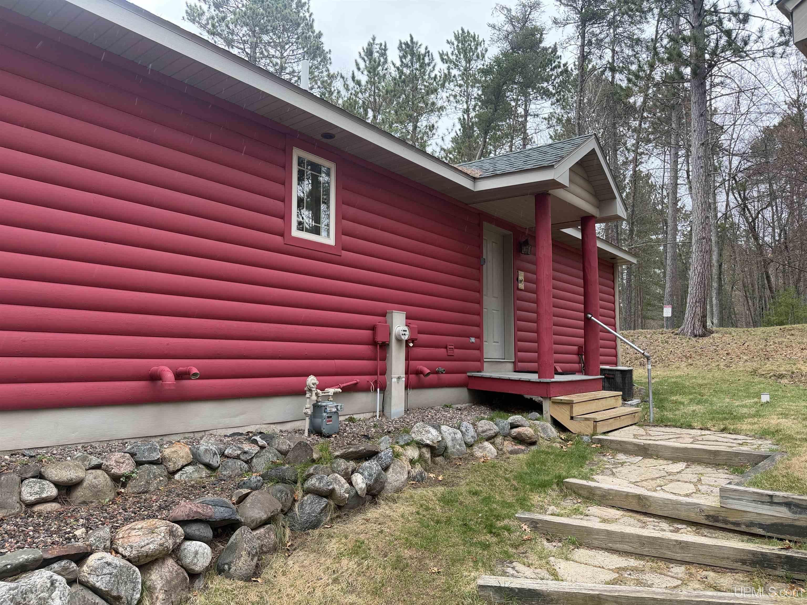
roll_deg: -0.3
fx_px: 560
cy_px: 302
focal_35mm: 24
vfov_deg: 56.8
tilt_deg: +3.6
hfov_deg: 71.6
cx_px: 404
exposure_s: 1/178
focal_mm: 6.76
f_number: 1.78
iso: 80
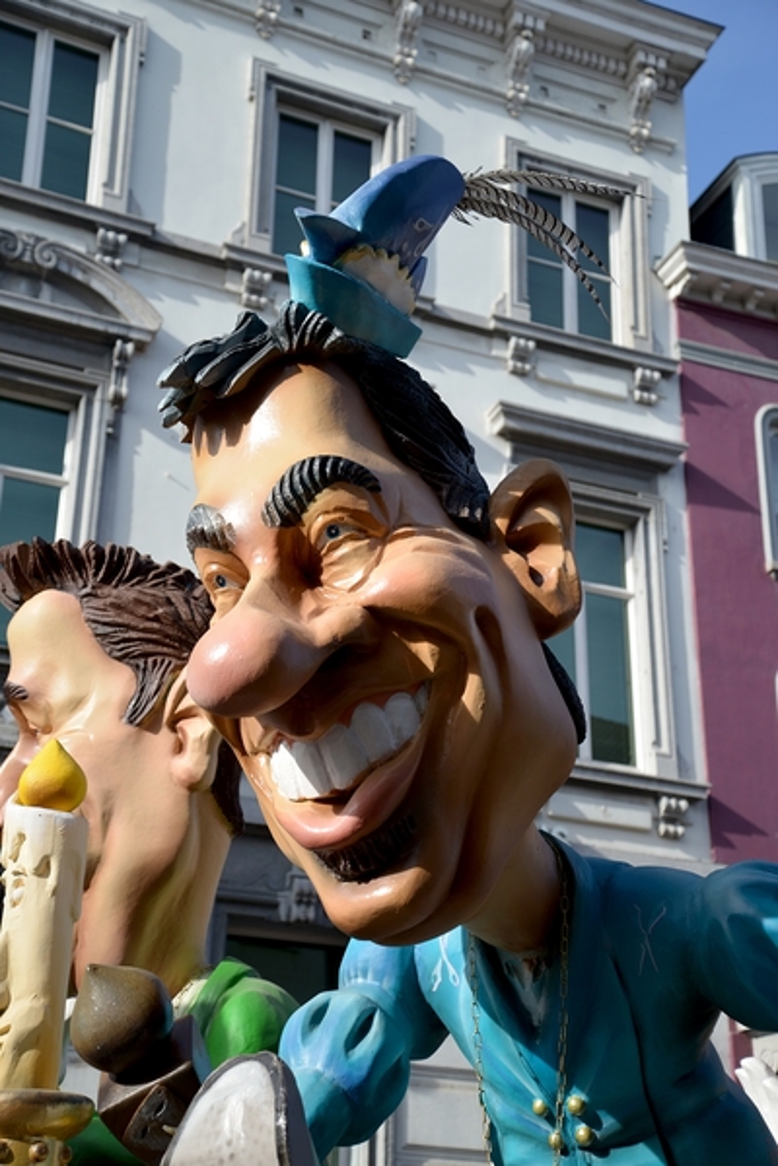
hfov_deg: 26.0
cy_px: 583
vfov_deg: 38.2
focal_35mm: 52
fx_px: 1686
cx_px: 389
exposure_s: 1/800
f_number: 4.2
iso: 125
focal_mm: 52
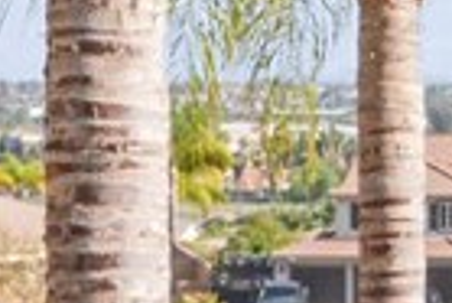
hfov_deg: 7.4
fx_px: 3243
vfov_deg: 5.3
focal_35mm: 258
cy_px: 194
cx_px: 1112
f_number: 16
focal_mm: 35
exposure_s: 1/160
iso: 320
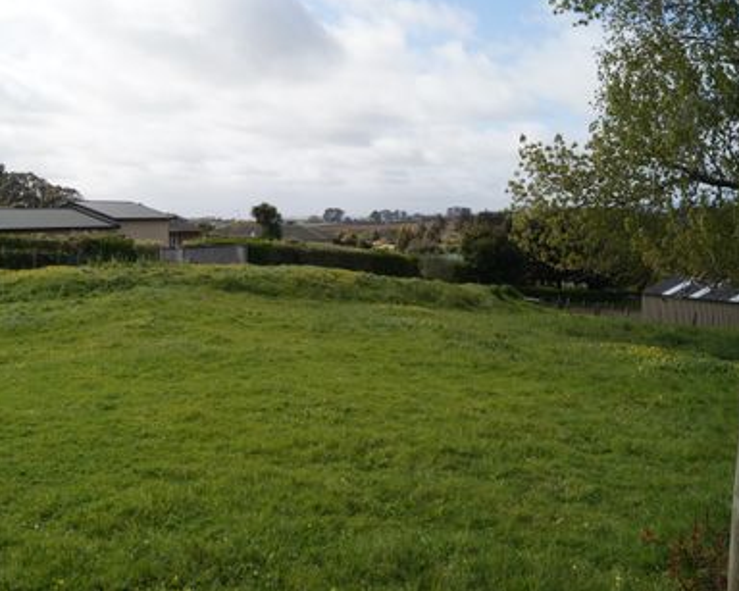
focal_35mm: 31
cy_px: 294
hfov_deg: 56.9
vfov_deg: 47.1
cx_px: 314
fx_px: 678
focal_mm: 18
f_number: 8
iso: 100
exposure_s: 1/400
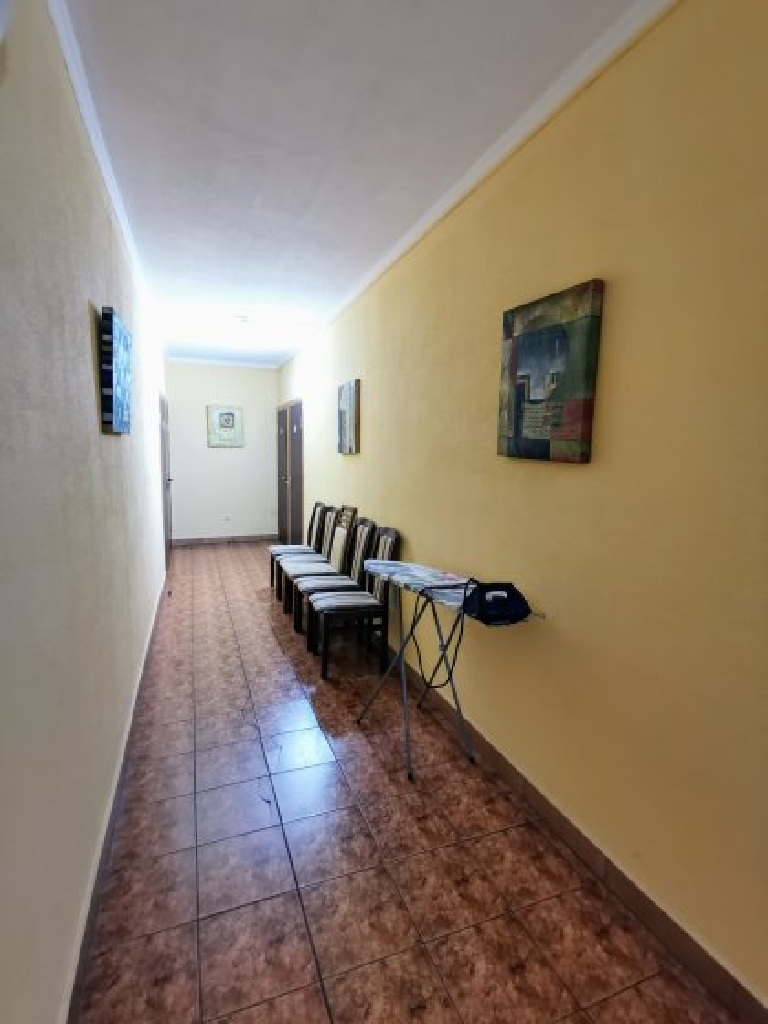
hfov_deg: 74.7
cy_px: 512
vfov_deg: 91.0
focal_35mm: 17
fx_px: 503
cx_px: 384
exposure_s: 1/20
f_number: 2.2
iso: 500
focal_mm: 2.23
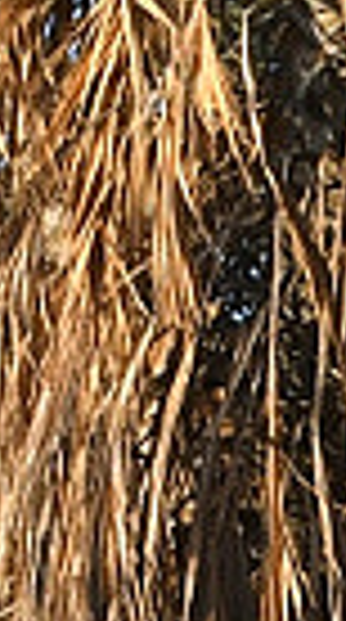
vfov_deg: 5.7
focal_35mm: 365
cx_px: 1905
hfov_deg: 3.1
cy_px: 1447
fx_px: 5990
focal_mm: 20
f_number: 11
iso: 200
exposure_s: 1/125
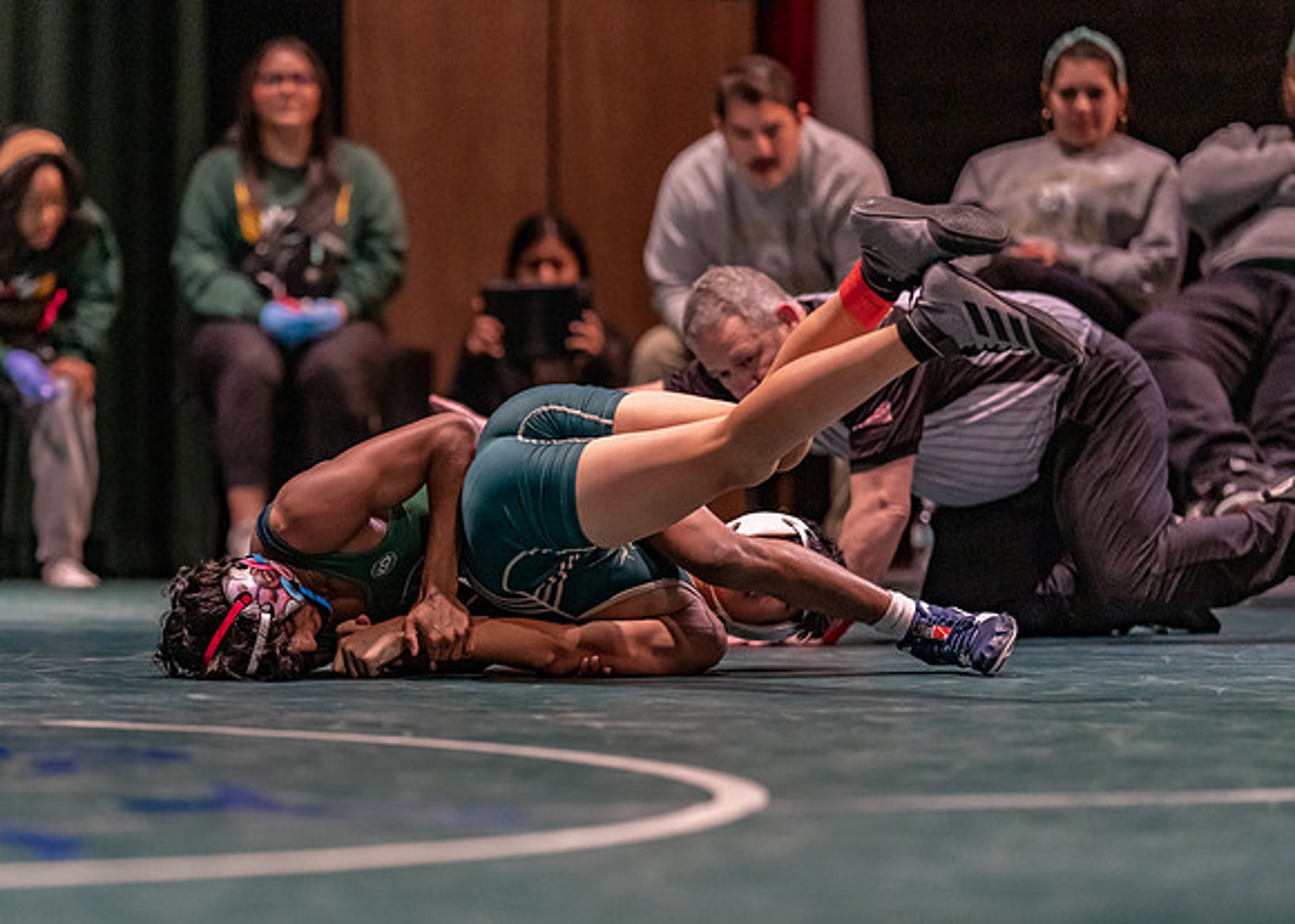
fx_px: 6641
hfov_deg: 11.1
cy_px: 539
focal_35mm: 181
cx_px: 417
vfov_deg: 8.0
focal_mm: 135
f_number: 1.8
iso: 2500
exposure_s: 1/800
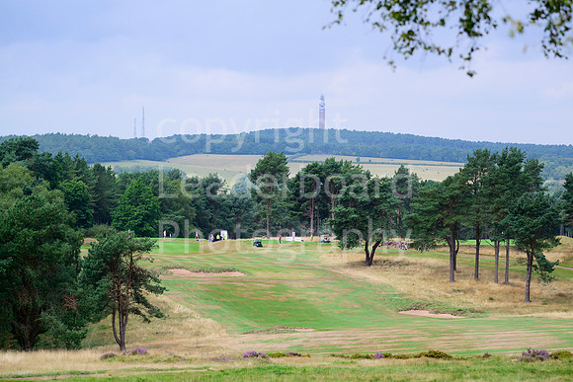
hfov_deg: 16.4
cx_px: 286
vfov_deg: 11.0
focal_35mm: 125
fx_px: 1990
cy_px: 191
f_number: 5.6
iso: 320
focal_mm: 125
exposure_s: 1/1000
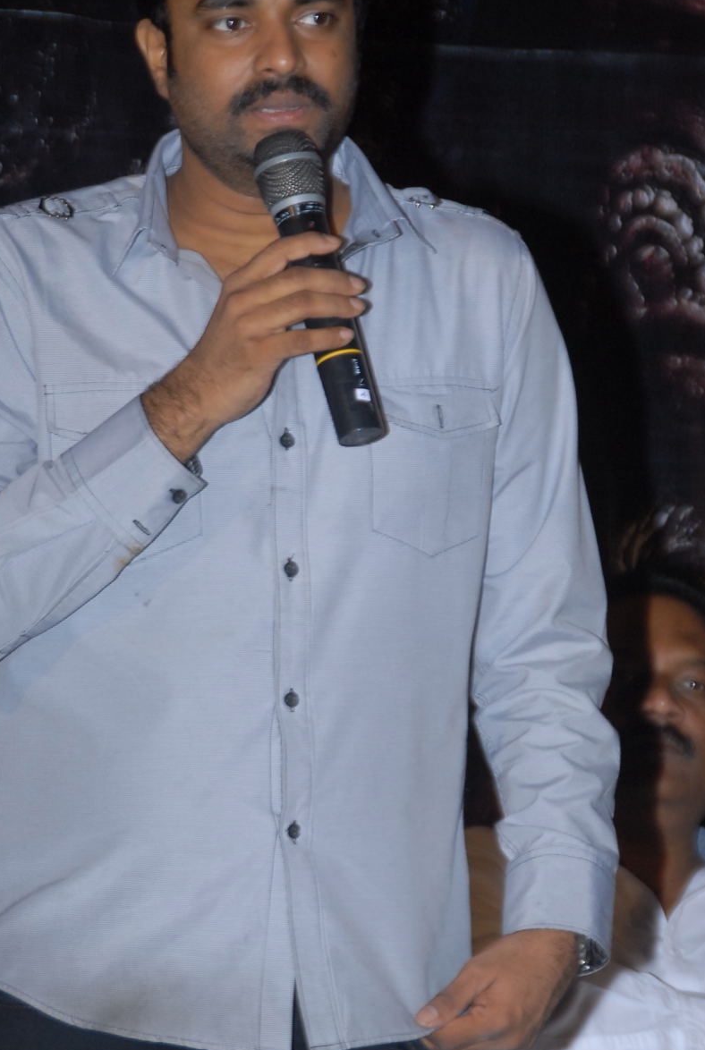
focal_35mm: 229
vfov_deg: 9.0
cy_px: 520
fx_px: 6695
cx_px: 290
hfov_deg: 6.0
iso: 400
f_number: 5.6
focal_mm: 112
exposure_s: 1/125
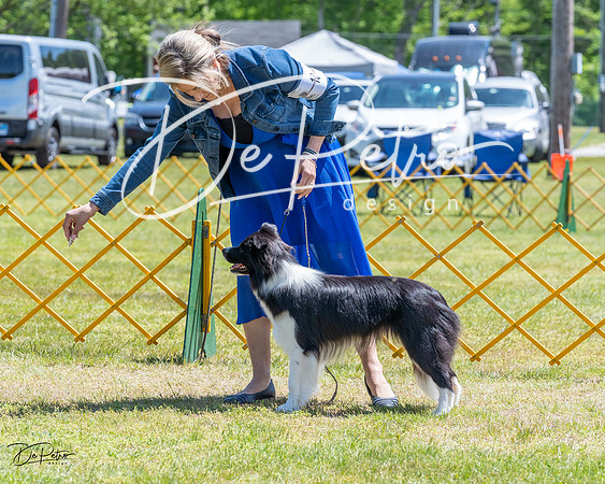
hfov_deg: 11.3
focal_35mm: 171
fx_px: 3064
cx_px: 302
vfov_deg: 9.0
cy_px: 242
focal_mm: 152
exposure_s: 1/1600
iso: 1250
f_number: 7.1
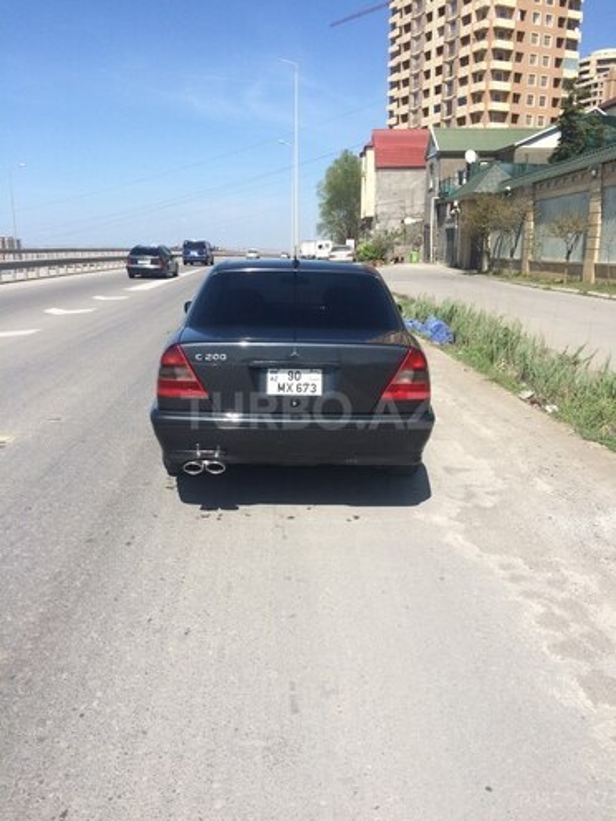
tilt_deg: -13.3
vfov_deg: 61.7
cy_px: 410
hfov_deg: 48.2
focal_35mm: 29
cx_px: 308
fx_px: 688
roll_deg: -0.2
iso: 32
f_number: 2.2
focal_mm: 4.15
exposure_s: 1/2564
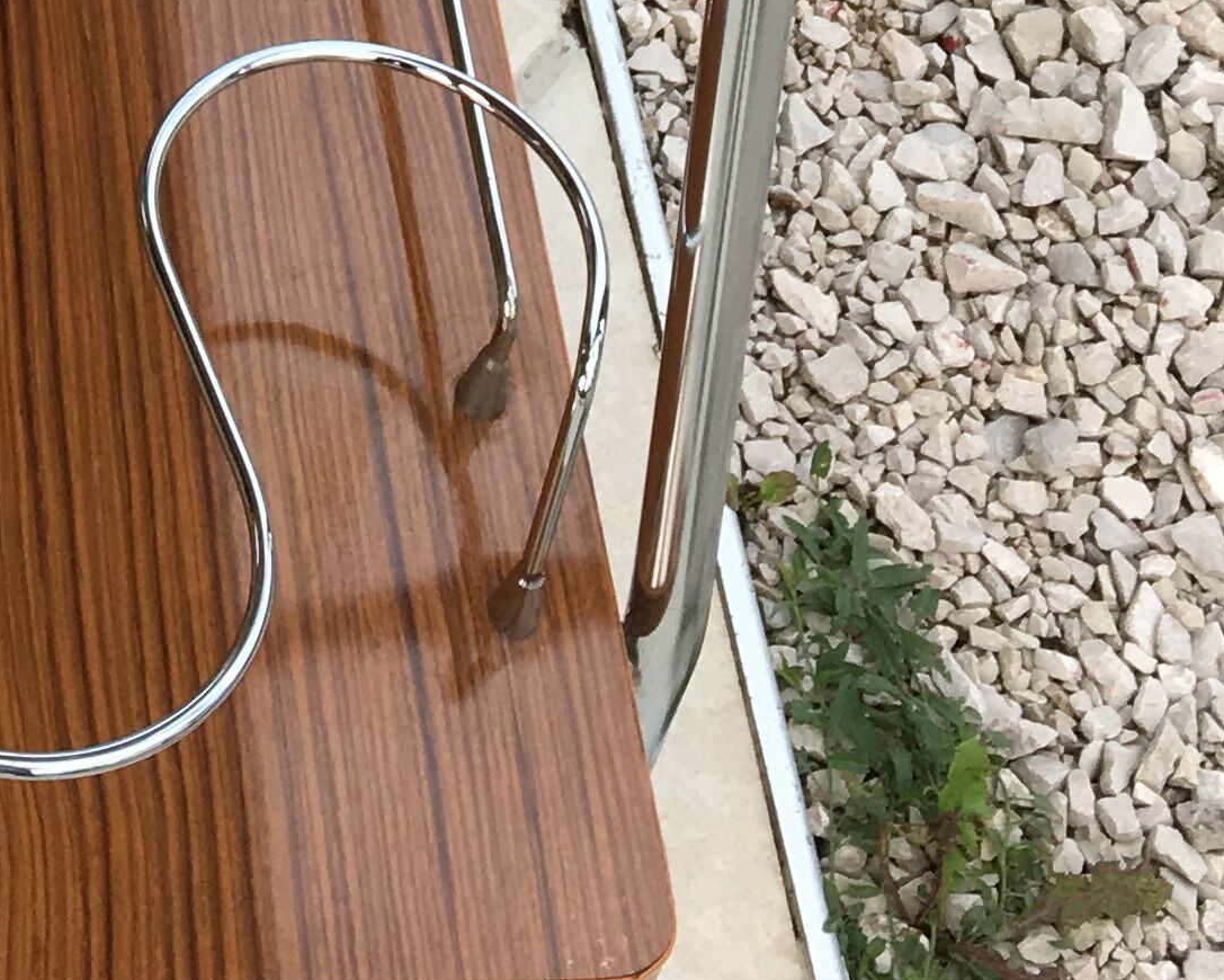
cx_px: -278
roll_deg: -0.2
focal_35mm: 105
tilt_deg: -44.6
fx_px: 3804
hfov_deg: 17.4
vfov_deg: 12.8
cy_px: -996
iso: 25
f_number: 2.2
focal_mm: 4.15
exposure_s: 1/422
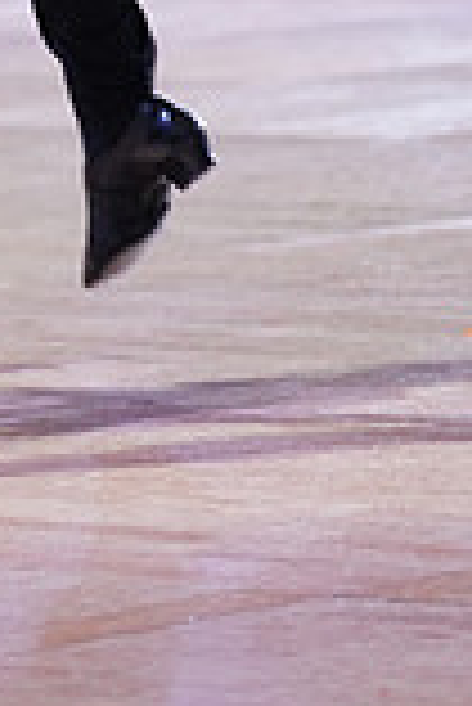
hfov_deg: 3.9
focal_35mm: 348
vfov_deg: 5.9
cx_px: -308
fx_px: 6828
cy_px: -301
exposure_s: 1/500
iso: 2000
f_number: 2.8
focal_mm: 94
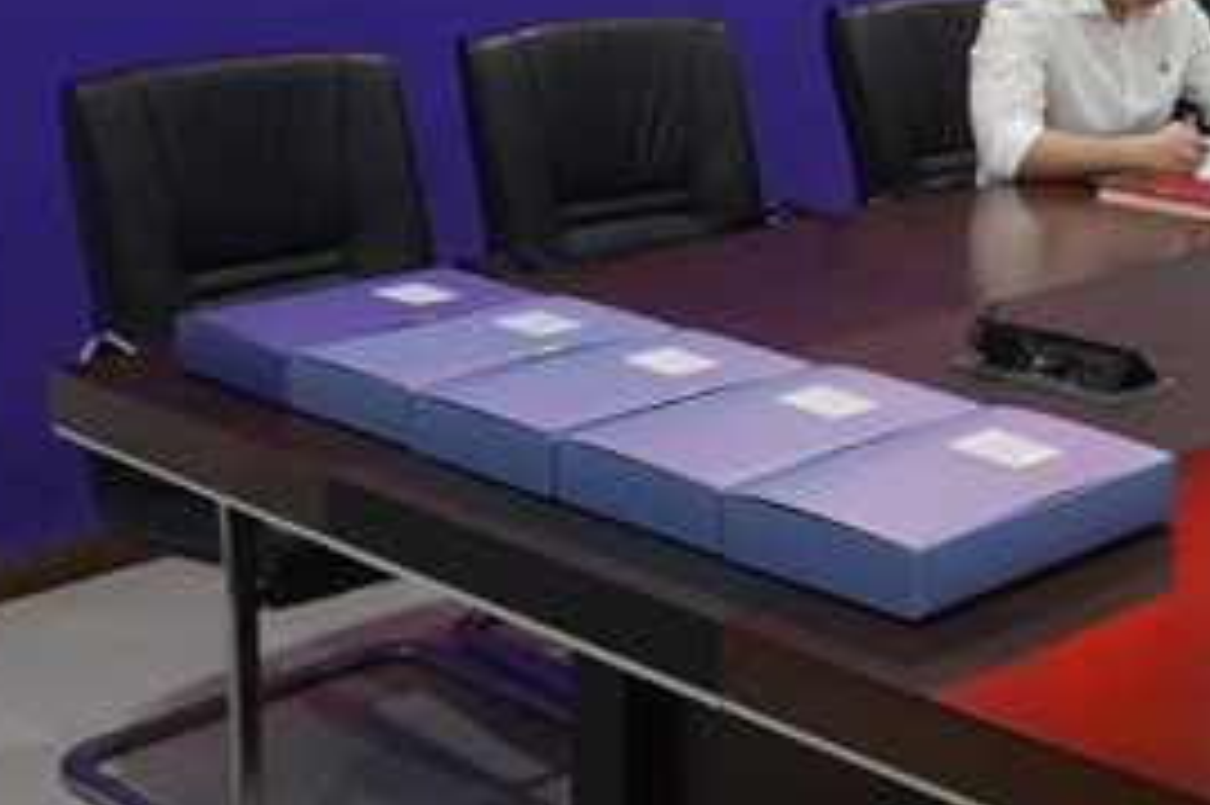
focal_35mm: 67
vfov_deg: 18.9
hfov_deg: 27.5
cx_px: 1331
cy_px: -225
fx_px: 2250
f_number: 3.5
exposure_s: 1/30
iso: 640
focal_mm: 16
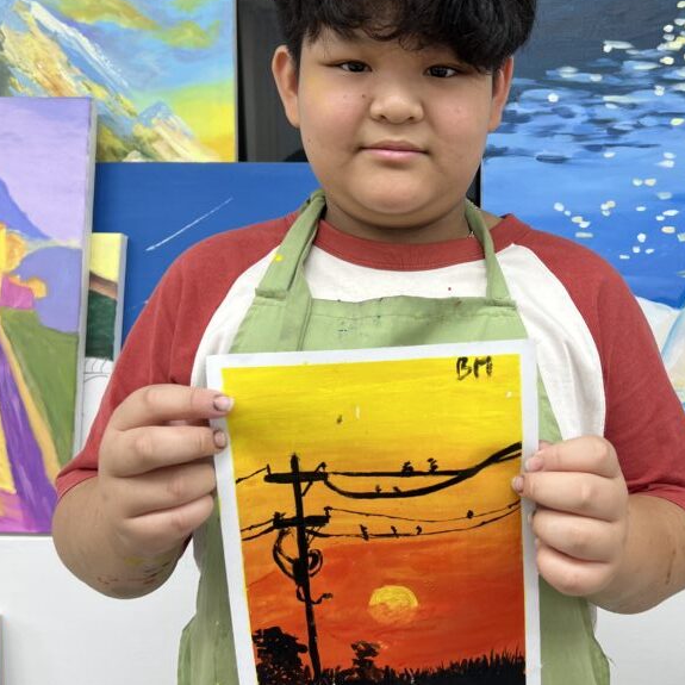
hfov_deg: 41.7
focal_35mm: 40
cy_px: 292
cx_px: 399
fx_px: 896
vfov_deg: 41.8
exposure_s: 1/100
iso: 40
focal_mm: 5.7
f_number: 1.5
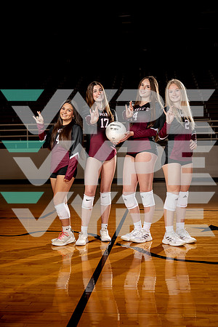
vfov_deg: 40.3
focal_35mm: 49
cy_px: 164
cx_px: 109
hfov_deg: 27.5
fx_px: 445
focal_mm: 49
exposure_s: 1/250
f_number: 5.6
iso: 100
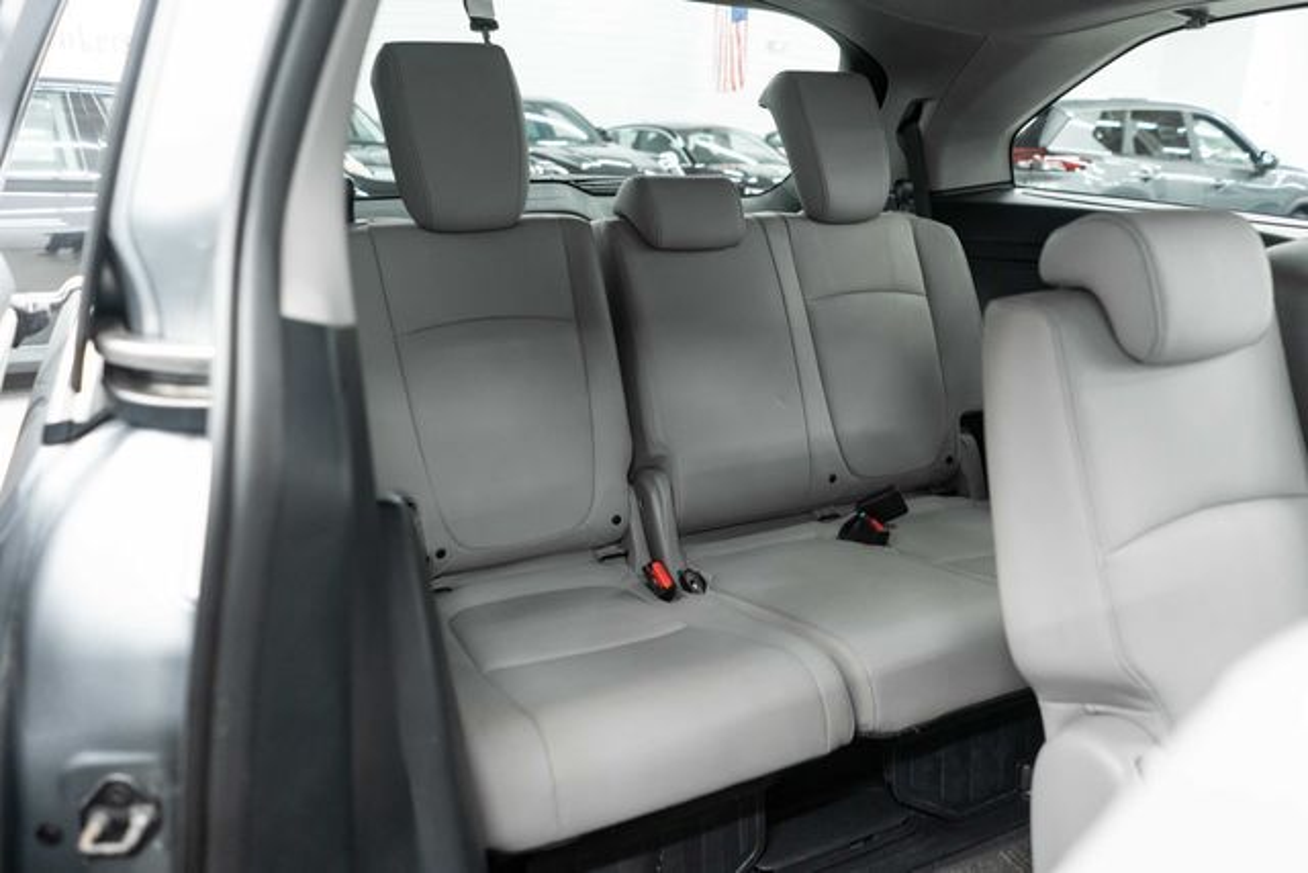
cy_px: 436
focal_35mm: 28
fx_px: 1017
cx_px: 654
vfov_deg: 46.4
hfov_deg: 65.5
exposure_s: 1/40
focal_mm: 28
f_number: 3.2
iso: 2000
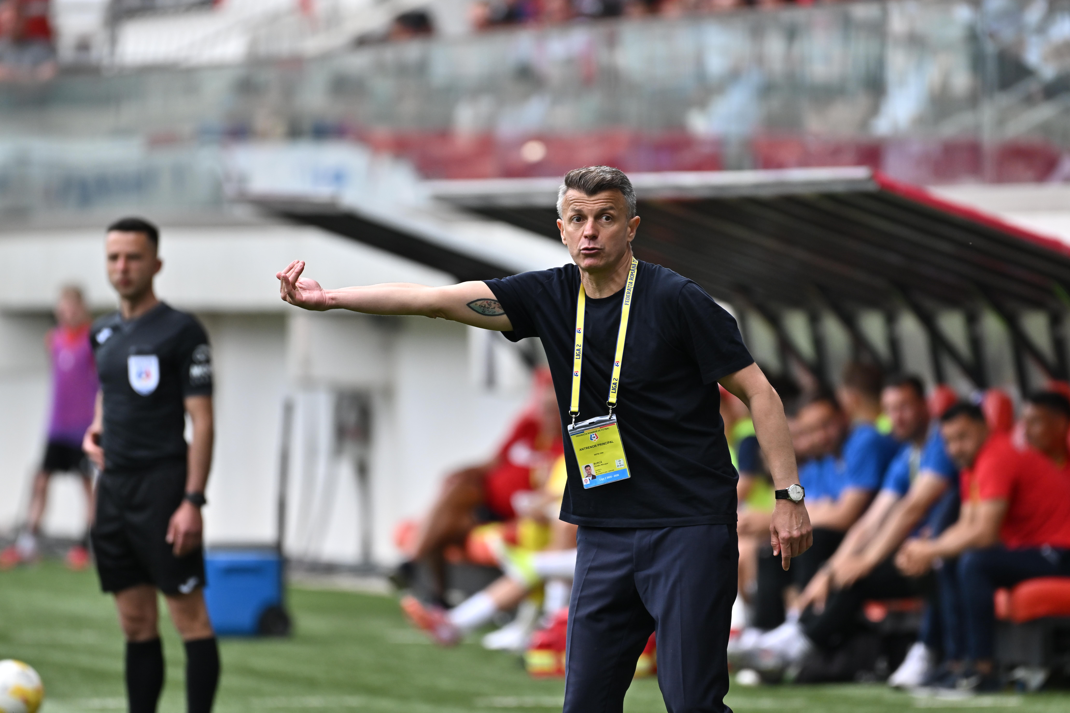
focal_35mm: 600
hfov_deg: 3.4
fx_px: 17832
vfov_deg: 2.3
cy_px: 356
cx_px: 535
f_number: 6.3
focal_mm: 600
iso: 900
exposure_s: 1/1250
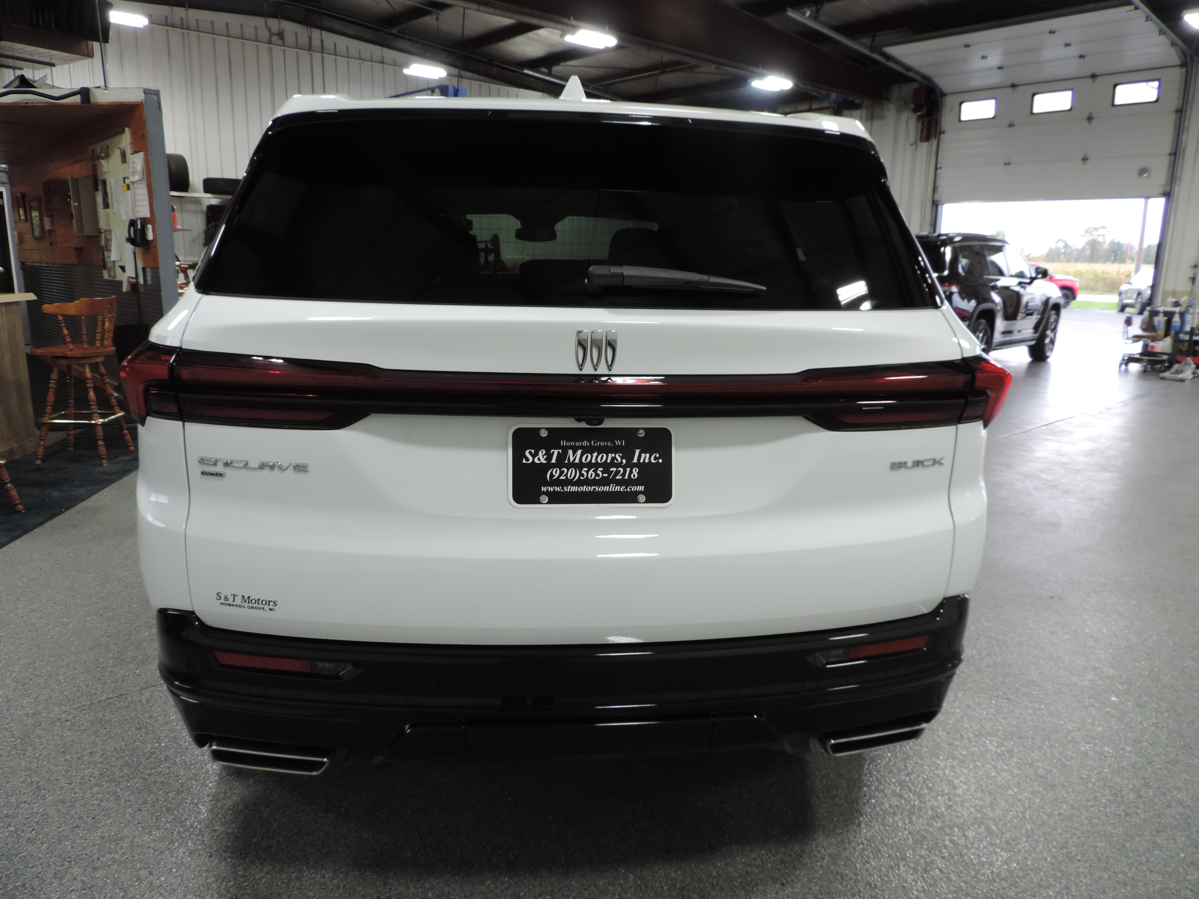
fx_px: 831
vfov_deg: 56.8
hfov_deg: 71.6
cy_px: 450
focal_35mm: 24
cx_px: 600
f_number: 3
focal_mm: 4.3
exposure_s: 1/30
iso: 180
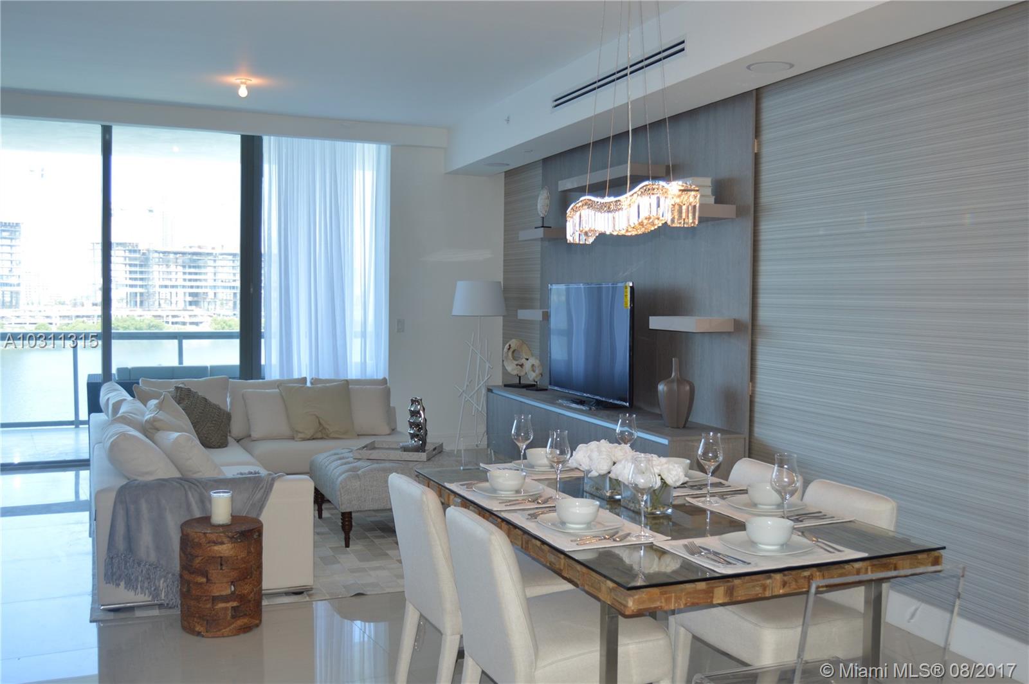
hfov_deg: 55.2
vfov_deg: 38.3
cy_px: 342
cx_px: 514
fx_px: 985
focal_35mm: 34
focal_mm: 23
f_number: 4
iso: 250
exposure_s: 1/125
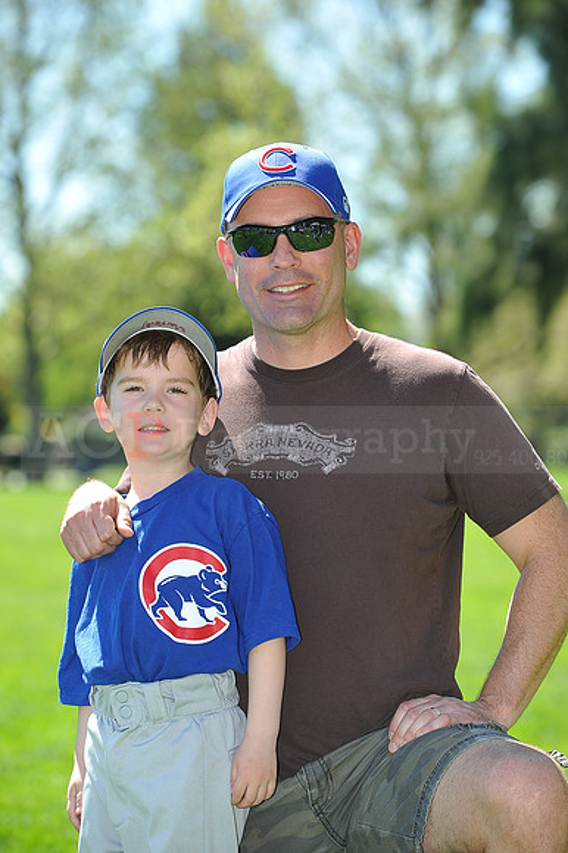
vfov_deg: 15.2
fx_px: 3199
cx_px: 284
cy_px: 426
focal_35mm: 135
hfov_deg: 10.1
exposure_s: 1/400
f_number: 5.6
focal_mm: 135
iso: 200
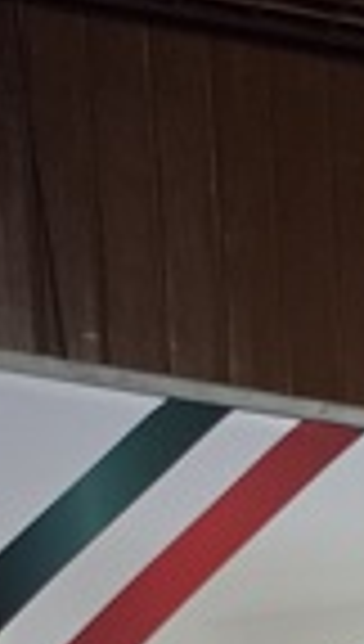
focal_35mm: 175
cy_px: 1671
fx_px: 2987
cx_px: 1959
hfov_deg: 5.2
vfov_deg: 10.2
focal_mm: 6.5
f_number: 1.4
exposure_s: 1/120
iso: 320
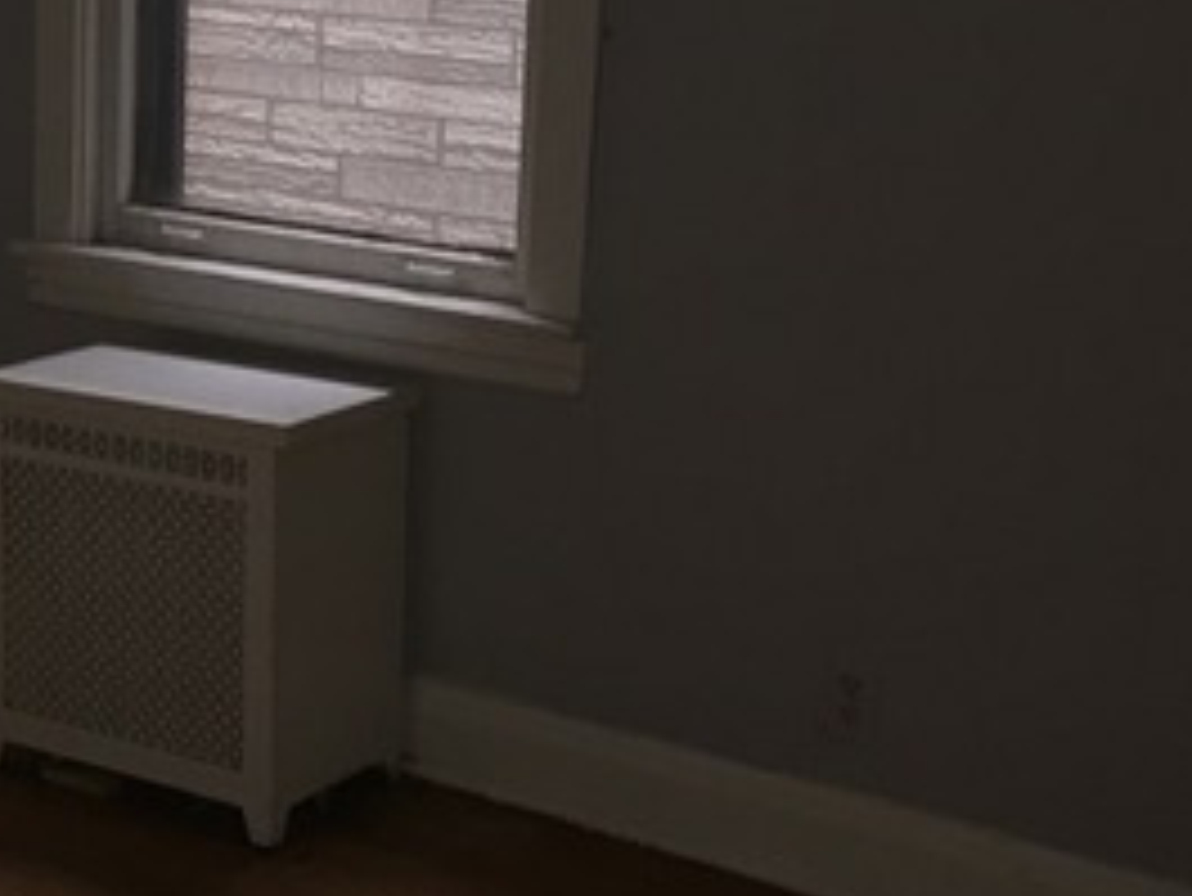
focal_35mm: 70
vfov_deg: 21.0
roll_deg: -1.4
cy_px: 347
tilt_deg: -12.6
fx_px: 2412
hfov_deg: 26.9
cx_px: 135
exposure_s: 1/24
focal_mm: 4.15
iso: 64
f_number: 2.2
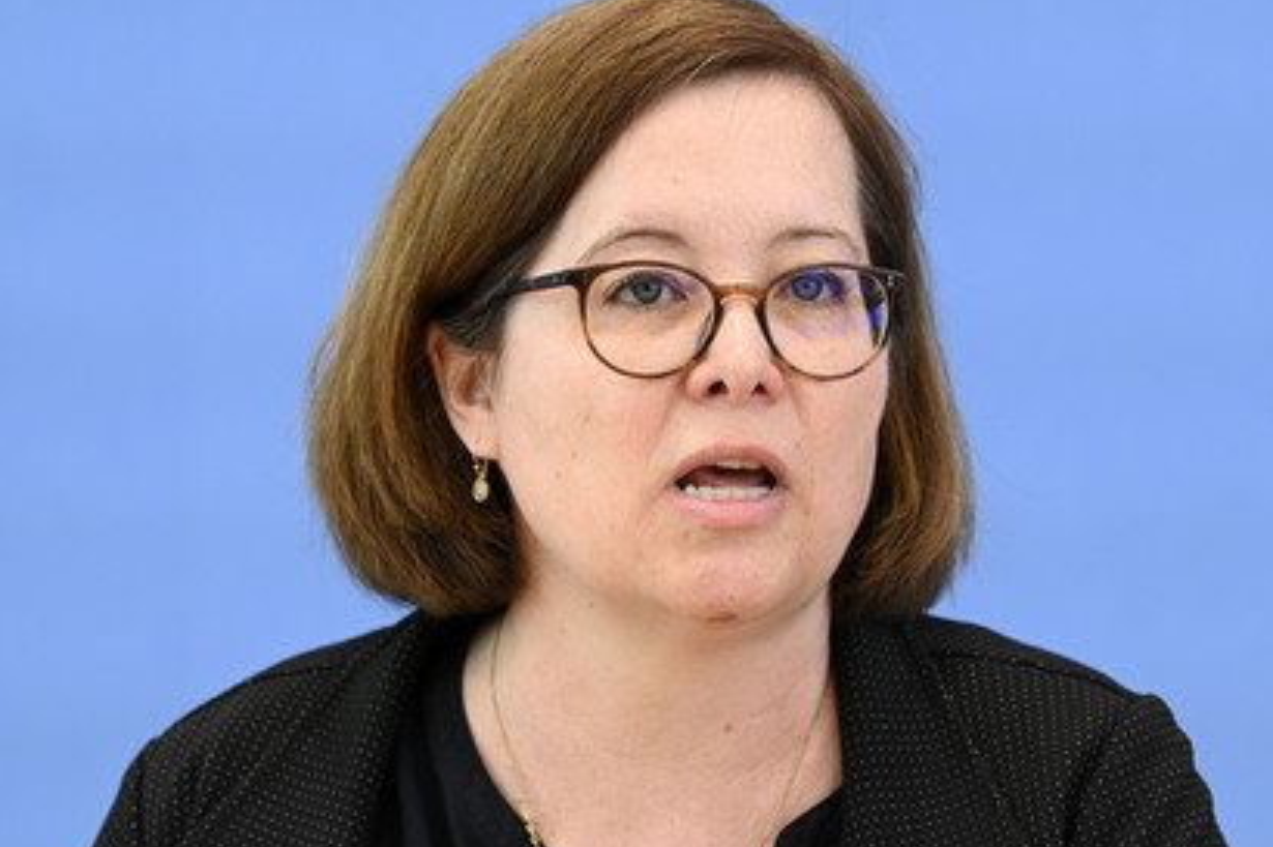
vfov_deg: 7.3
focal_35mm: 187
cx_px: 697
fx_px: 6610
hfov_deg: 11.0
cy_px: 406
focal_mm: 170
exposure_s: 1/400
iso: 3200
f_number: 6.3
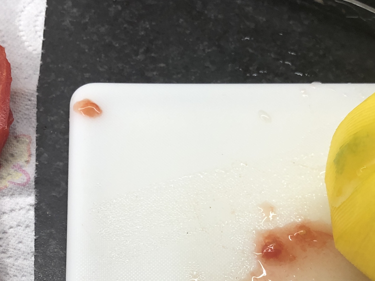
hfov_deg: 27.0
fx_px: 780
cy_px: 322
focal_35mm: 72
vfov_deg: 19.4
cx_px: 152
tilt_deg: -62.1
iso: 32
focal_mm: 3.99
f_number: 1.8
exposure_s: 1/100
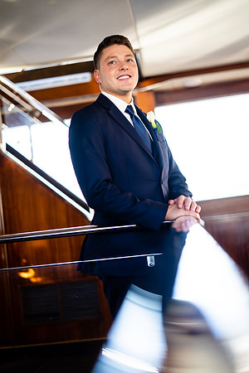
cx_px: 124
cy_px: 186
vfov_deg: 39.6
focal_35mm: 50
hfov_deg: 27.0
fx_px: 519
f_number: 1.4
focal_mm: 50
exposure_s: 1/320
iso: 160
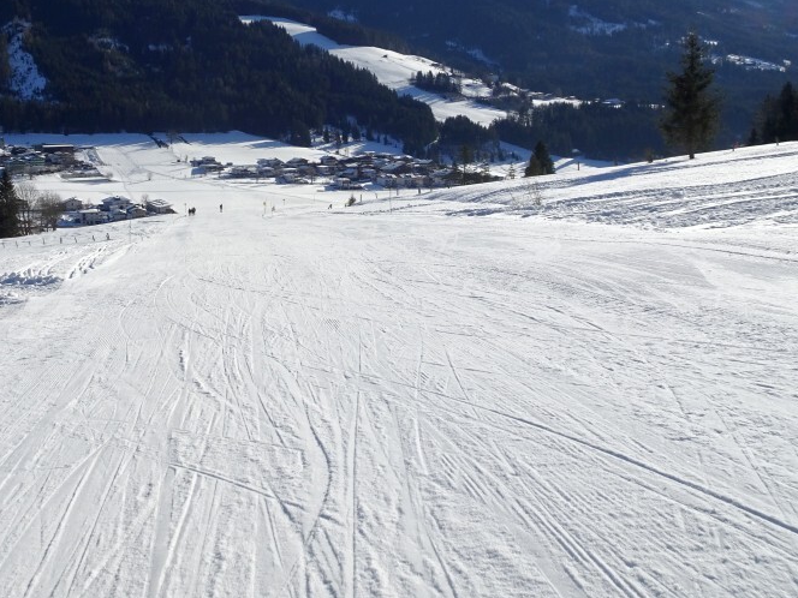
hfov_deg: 48.9
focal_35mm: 37
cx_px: 243
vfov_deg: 37.9
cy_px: 168
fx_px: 853
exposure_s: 1/1600
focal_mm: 4.1
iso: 80
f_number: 3.5
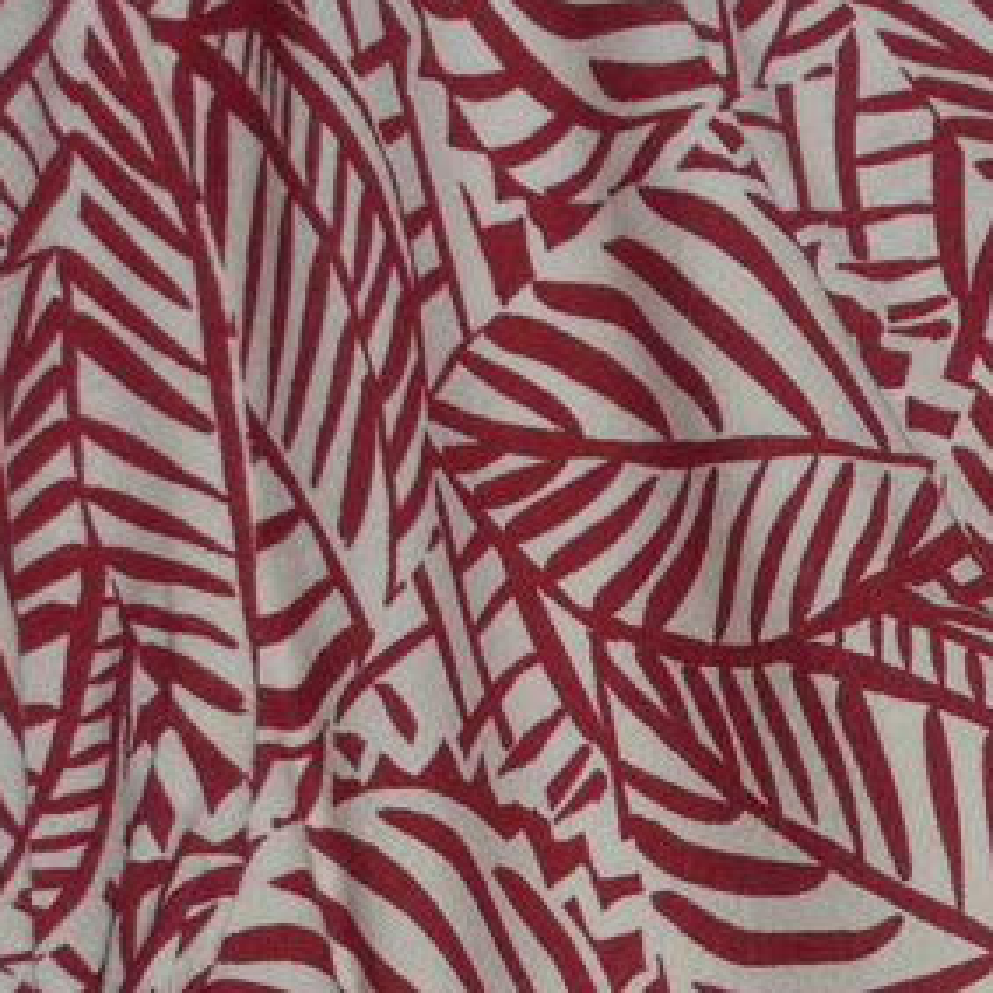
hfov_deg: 7.7
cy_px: 1074
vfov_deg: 7.7
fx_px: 7302
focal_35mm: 225
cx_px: 1319
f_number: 4.1
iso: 100
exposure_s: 1/60
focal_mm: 11.9
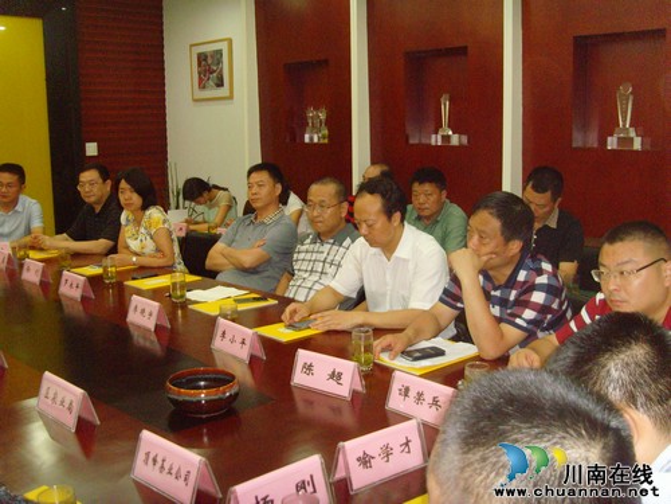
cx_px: 336
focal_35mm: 39
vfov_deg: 36.8
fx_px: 756
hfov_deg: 47.9
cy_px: 252
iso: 400
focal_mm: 6.6
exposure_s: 1/45
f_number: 3.5
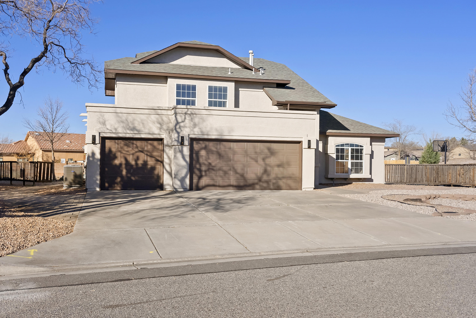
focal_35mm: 34
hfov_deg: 55.8
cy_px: 159
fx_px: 450
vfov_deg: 38.9
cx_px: 238
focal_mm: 34
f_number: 10
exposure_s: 1/1000
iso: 250
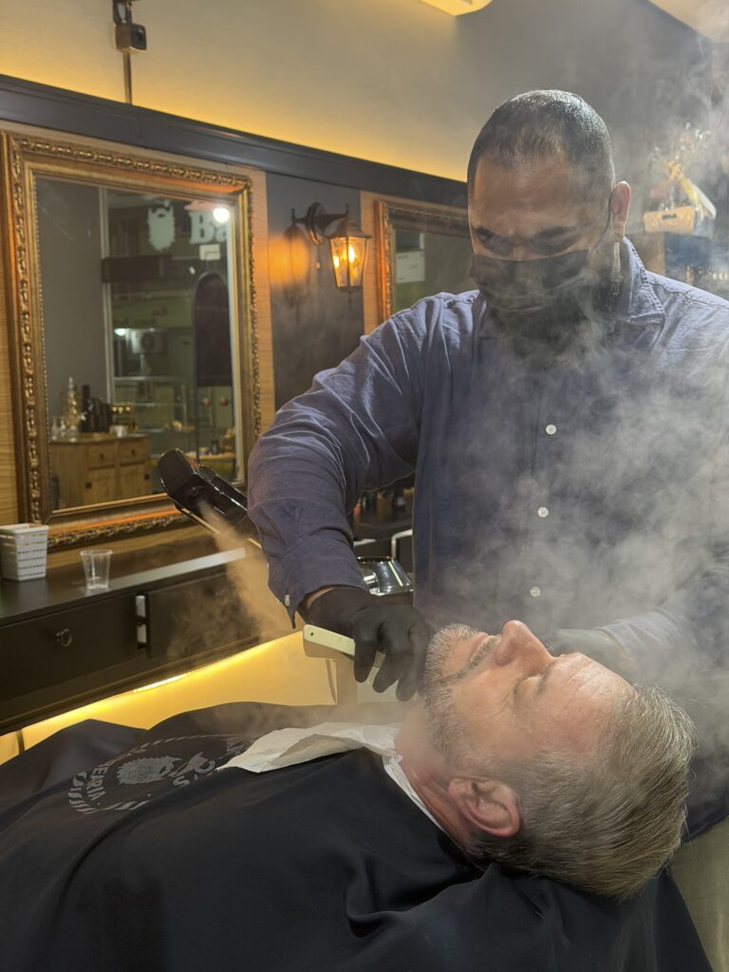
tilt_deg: -6.1
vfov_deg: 39.7
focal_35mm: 48
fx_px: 1348
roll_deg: +1.4
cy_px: 486
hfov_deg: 30.3
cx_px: 364
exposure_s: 1/60
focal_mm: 6.76
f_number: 1.78
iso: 200
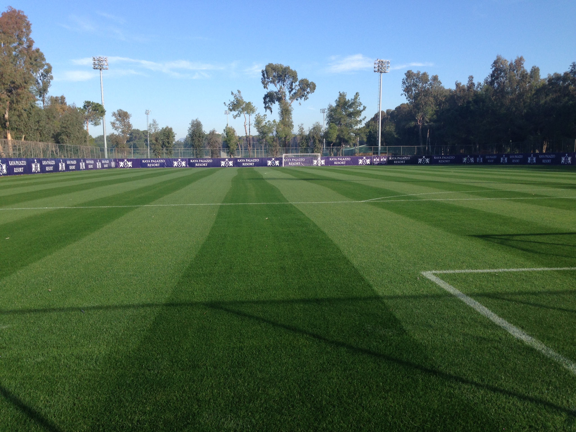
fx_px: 549
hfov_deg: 55.4
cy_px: 216
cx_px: 288
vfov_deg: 42.9
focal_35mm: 33
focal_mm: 4.12
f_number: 2.4
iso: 50
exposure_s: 1/935
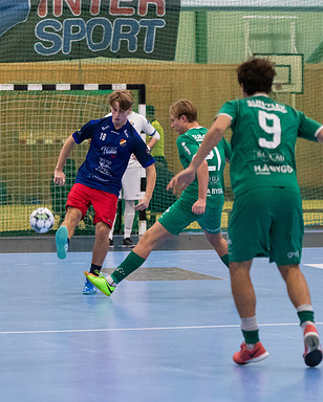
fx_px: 2887
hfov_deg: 6.4
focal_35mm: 242
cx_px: 111
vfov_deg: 8.0
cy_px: 202
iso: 3600
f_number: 3.2
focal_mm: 112
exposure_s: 1/640
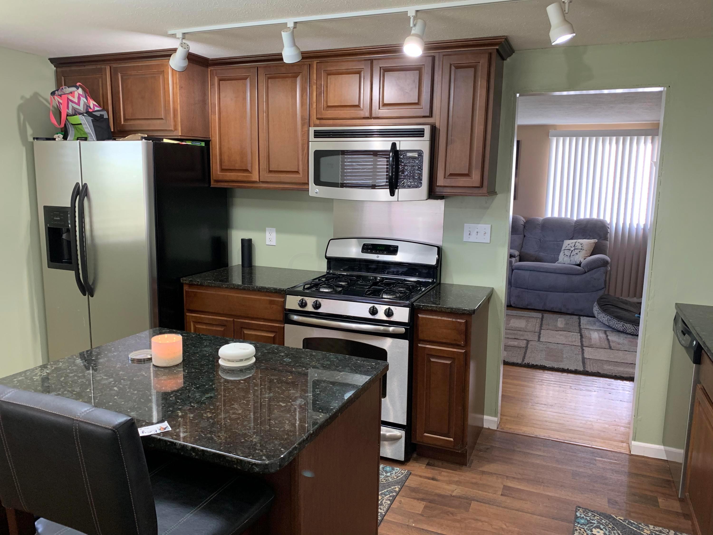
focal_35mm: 26
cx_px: 356
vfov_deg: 53.1
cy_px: 268
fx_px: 536
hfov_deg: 67.3
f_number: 1.8
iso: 160
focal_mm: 4.25
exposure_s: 1/60
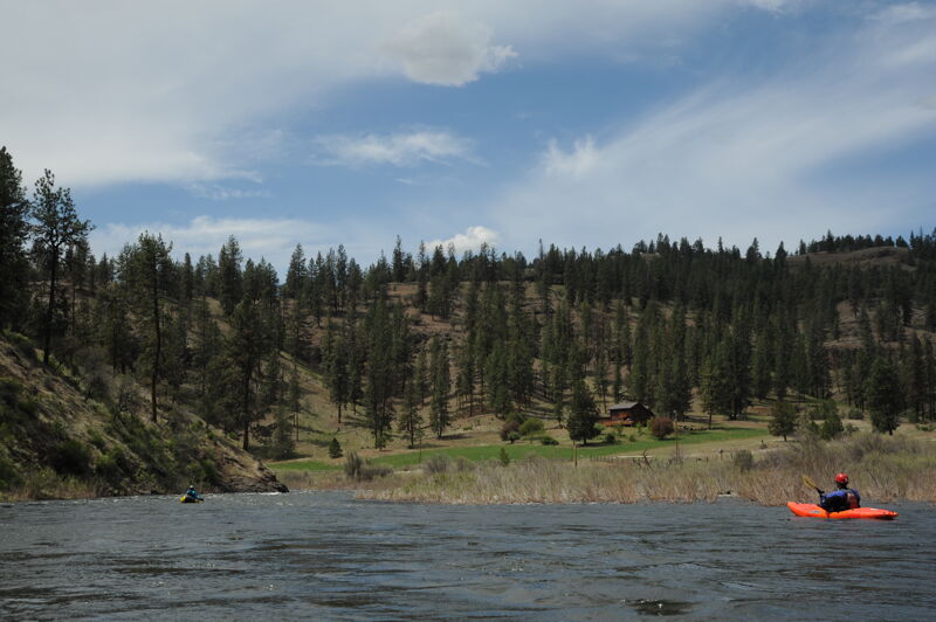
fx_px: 1247
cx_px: 468
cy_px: 311
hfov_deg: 41.1
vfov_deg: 28.0
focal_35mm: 48
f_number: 13
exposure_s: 1/320
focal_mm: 48
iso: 200
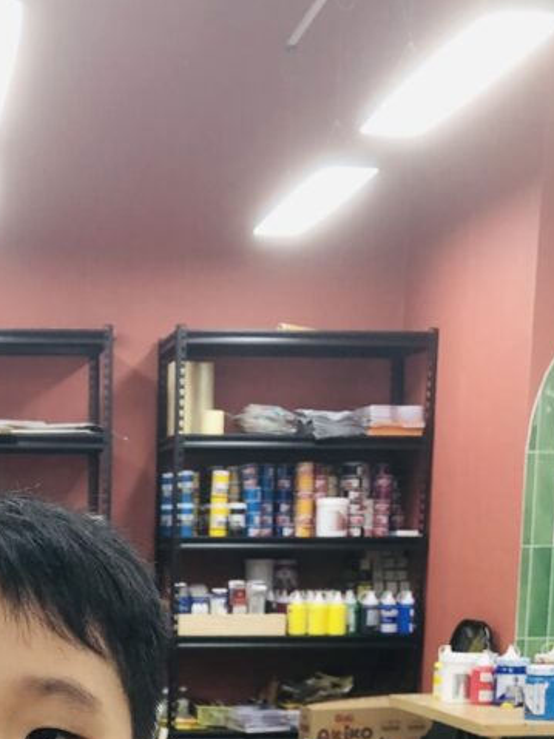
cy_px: 974
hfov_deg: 18.5
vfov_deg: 22.3
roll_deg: +0.1
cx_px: 37
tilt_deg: -14.6
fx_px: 1665
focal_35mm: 78
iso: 20
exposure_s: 1/33
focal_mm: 3.99
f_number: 1.8
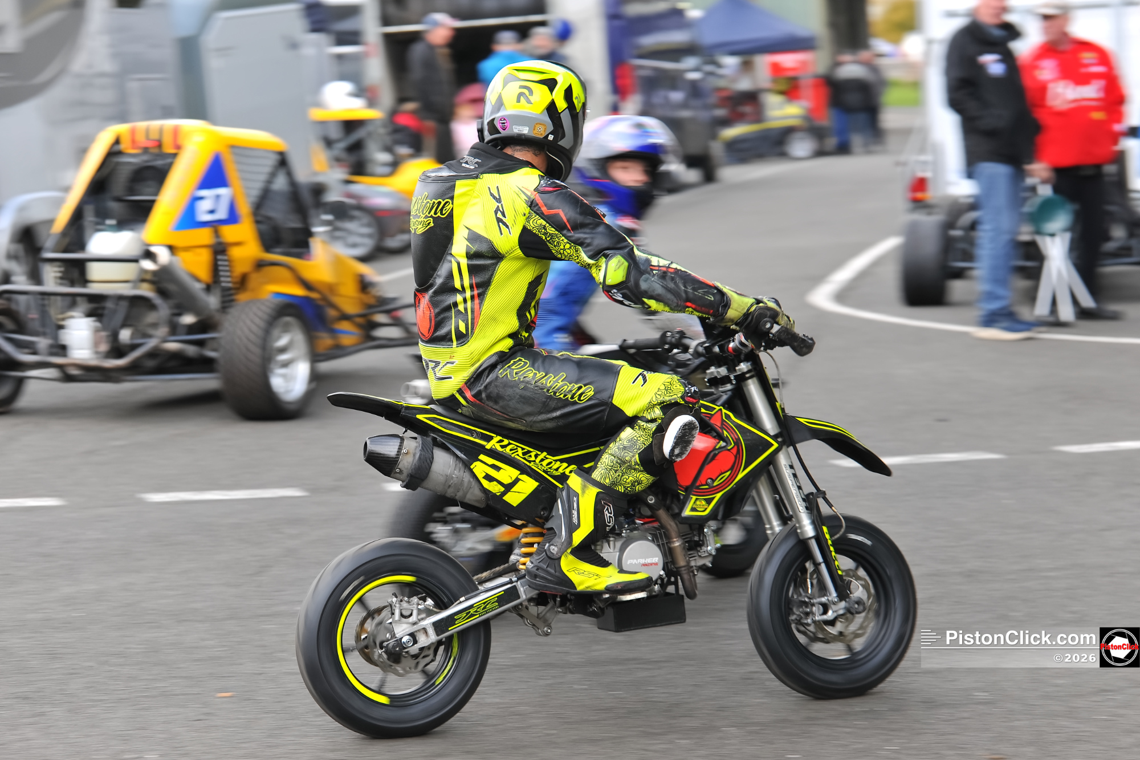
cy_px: 380
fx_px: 3229
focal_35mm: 102
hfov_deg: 20.0
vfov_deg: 13.4
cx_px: 570
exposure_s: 1/60
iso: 280
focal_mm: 102
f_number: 5
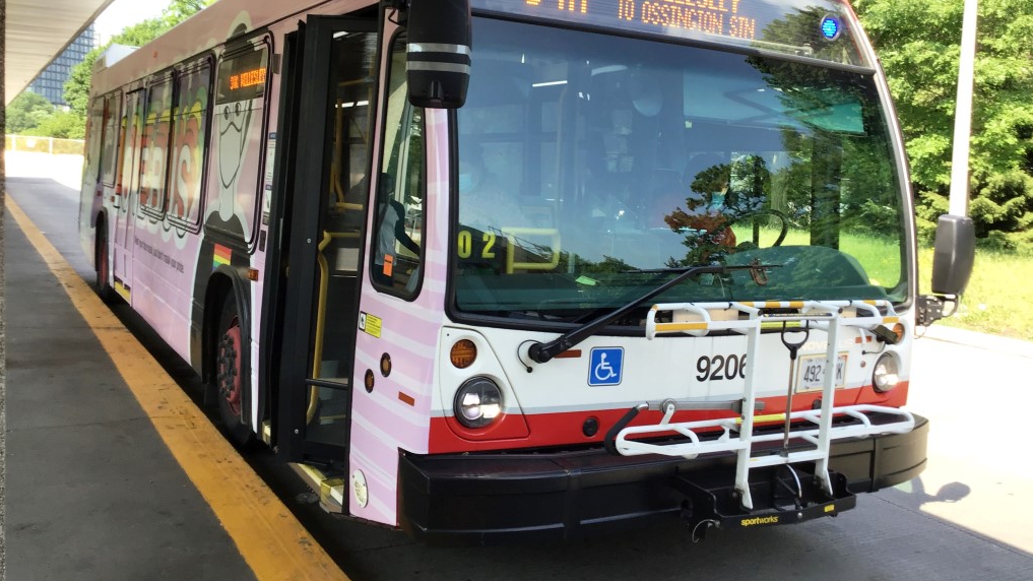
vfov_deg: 34.5
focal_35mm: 34
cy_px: 221
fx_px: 931
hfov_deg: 58.0
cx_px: 518
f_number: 2.4
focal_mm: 3.3
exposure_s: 1/190
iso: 25
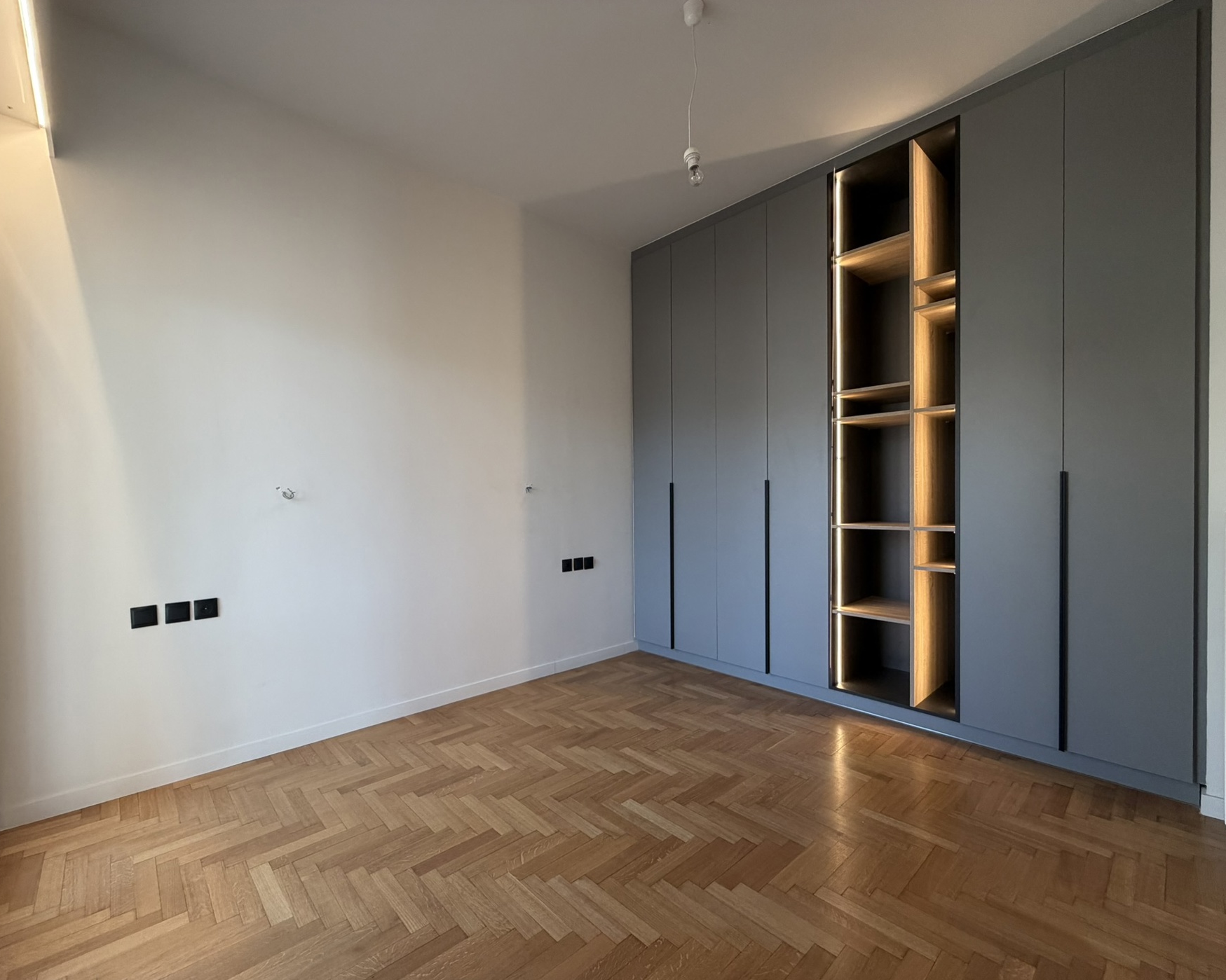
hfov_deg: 96.7
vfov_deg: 84.0
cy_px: 503
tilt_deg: -1.3
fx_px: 544
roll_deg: +0.6
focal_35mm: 15
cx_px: 573
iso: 250
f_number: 2.2
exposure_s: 1/121
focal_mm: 2.22
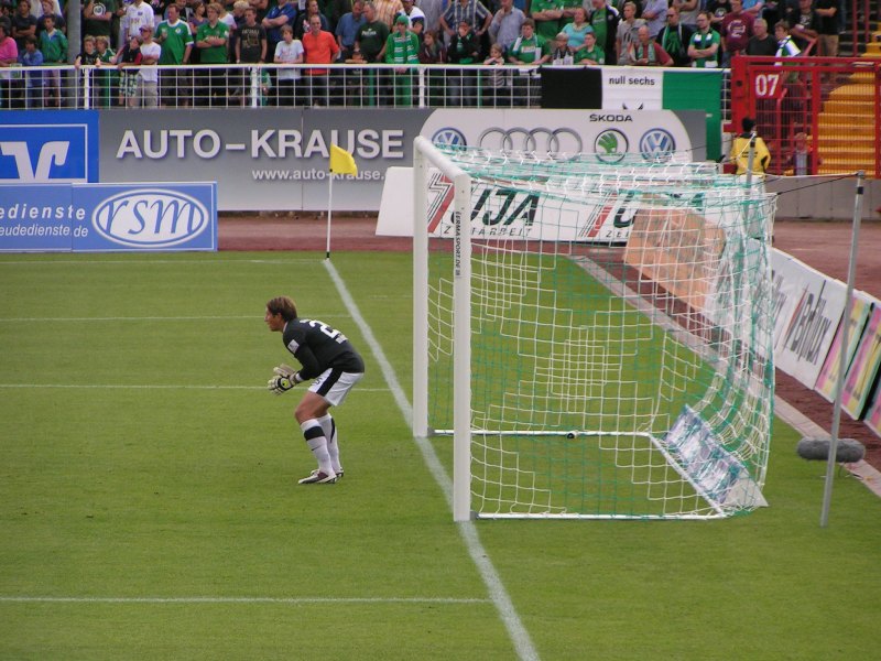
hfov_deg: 8.4
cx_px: 440
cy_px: 330
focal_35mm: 236
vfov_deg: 6.3
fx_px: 6006
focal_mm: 36.1
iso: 100
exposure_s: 1/250
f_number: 3.5
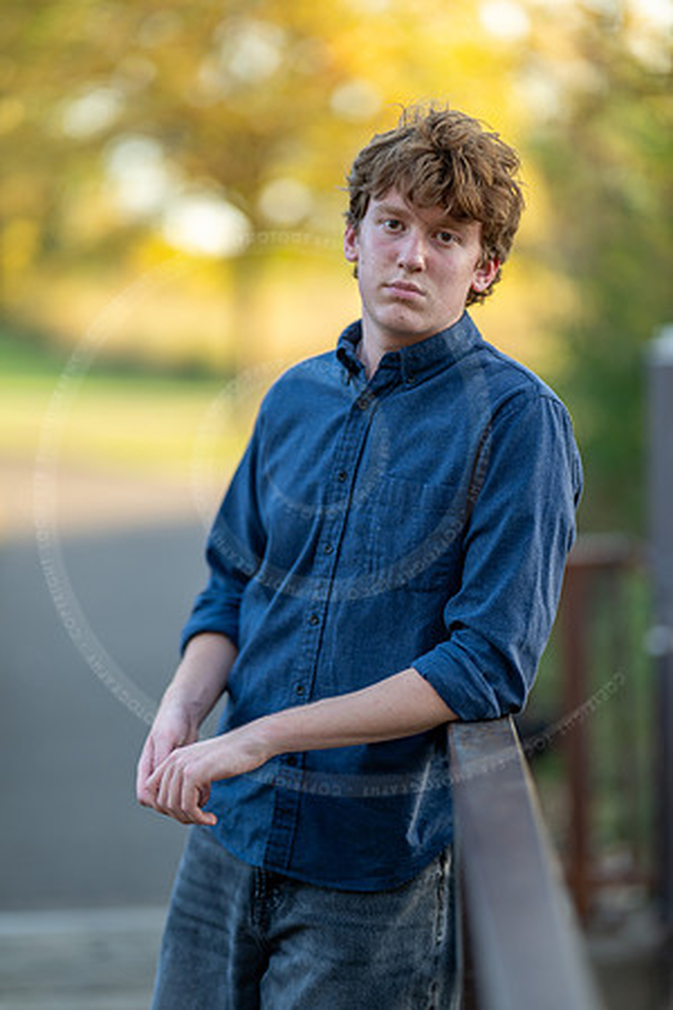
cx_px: 336
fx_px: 2383
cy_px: 505
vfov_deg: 23.9
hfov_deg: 16.1
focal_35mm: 85
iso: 125
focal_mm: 85
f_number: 1.2
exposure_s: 1/640
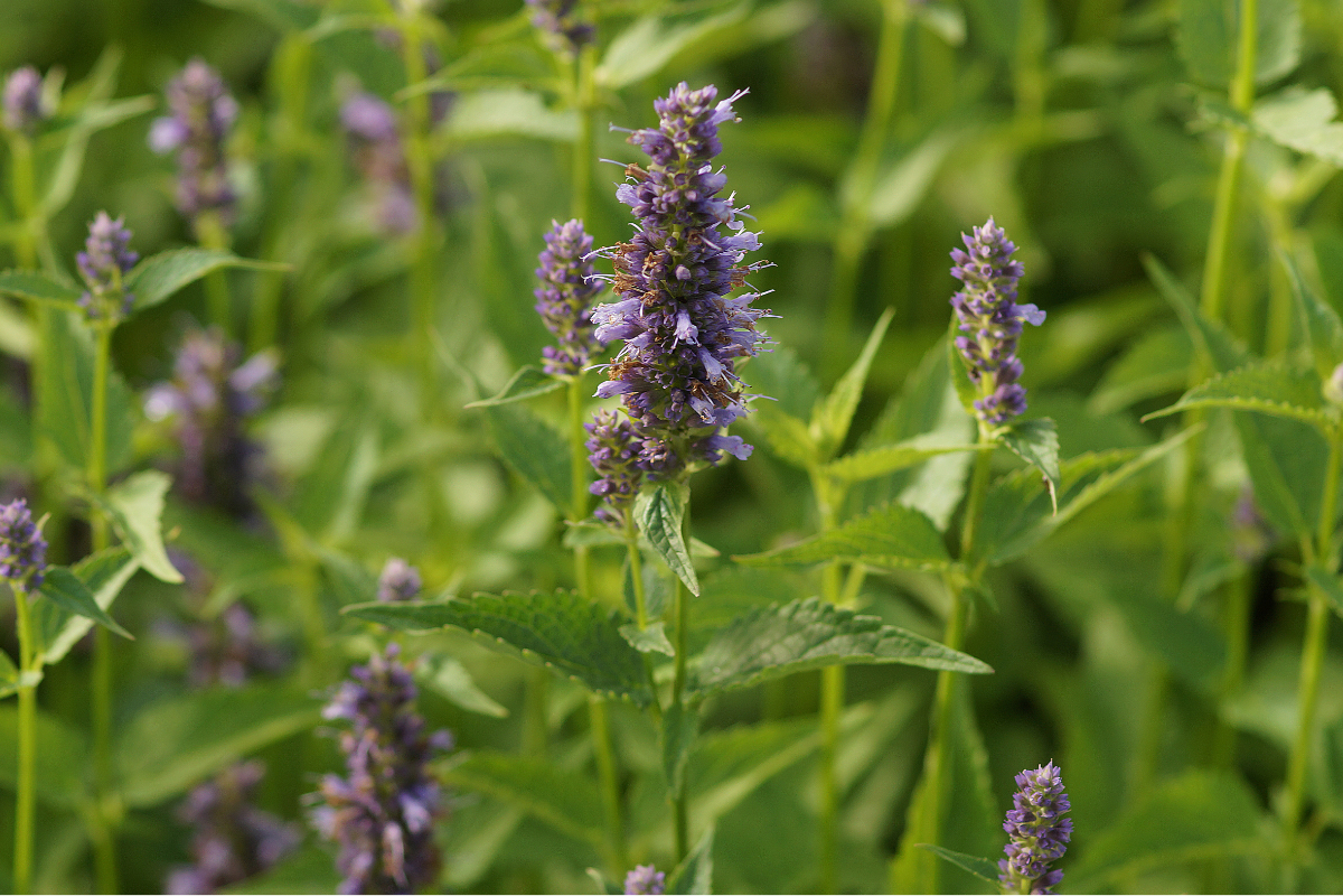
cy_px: 448
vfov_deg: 9.1
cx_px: 672
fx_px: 5595
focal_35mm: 150
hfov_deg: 13.7
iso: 100
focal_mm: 100
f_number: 3.5
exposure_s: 1/250
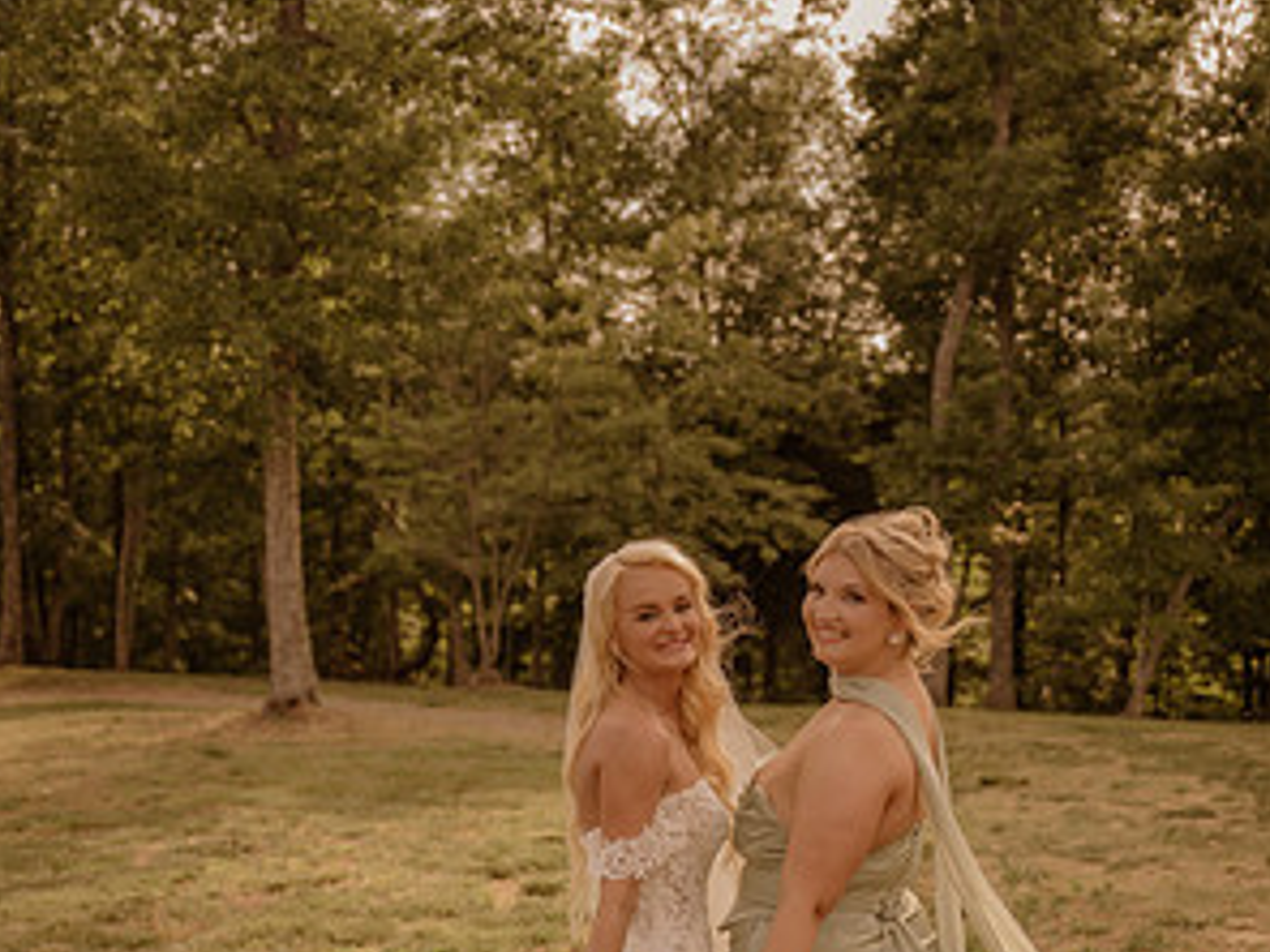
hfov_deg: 33.8
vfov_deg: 25.1
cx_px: 631
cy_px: 815
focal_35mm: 57
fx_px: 2091
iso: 500
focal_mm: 39
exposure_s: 1/2000
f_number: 2.8
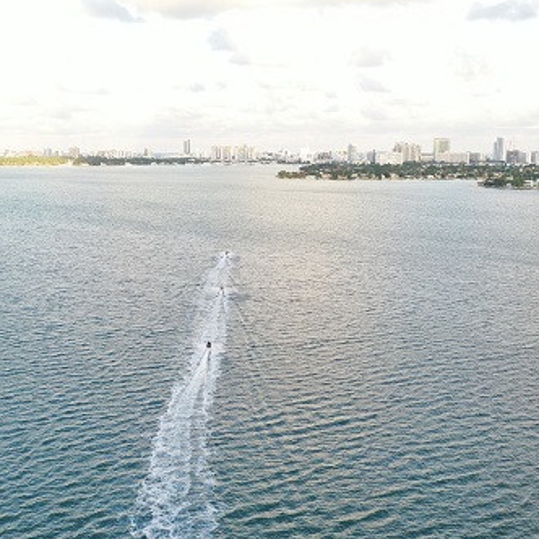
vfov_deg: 39.2
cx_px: 190
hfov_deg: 38.8
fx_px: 758
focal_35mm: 43
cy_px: 274
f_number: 4
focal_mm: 10.26
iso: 100
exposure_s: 1/120
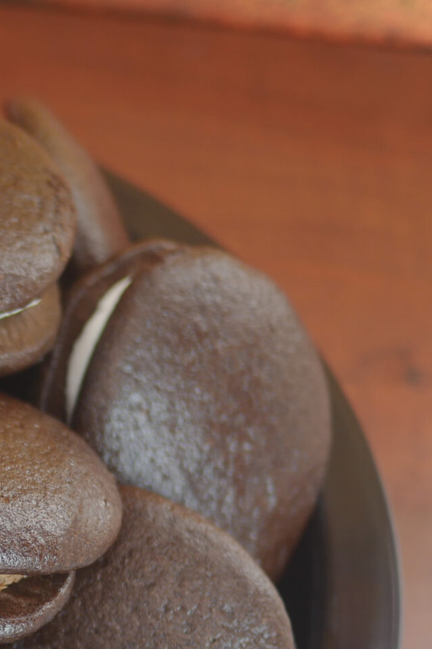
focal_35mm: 112
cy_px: 555
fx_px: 2016
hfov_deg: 11.5
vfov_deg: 18.0
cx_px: -280
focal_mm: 20
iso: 200
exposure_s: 1/125
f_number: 1.7
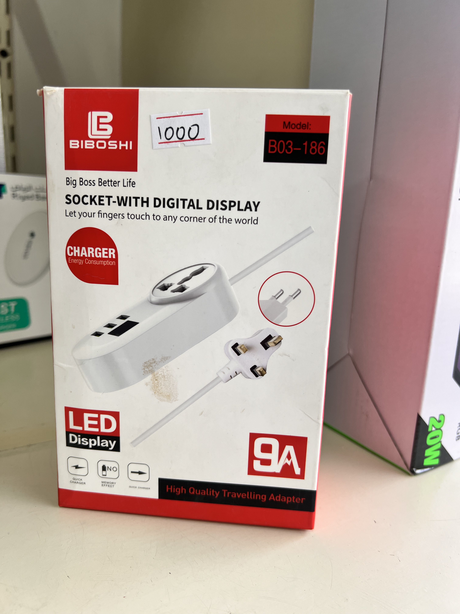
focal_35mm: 26
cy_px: 307
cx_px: 230
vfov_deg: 67.3
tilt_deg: -12.0
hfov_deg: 53.1
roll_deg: -2.6
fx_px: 461
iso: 32
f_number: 1.5
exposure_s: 1/137
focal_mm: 5.7
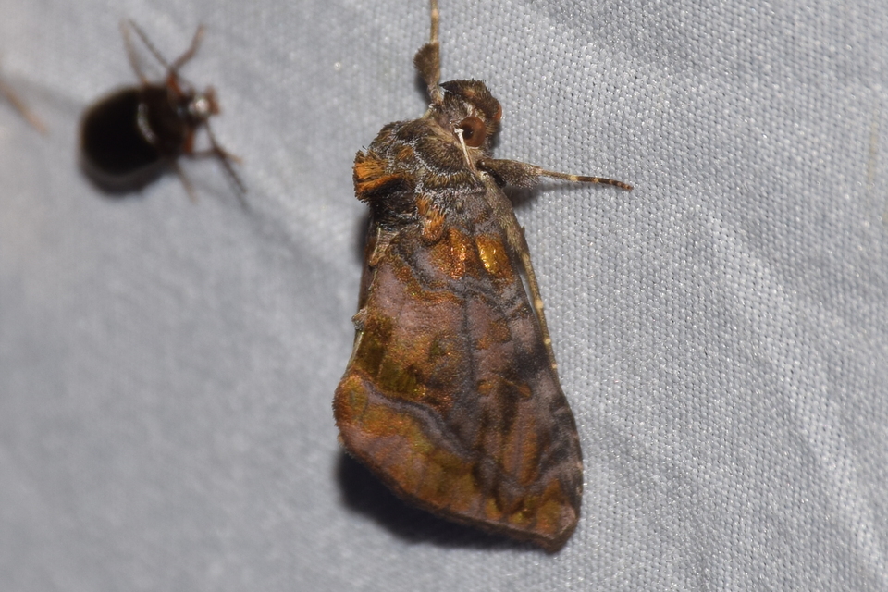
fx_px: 5180
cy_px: 296
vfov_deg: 6.5
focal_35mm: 210
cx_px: 444
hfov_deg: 9.8
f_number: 13
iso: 100
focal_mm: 140
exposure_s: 1/160
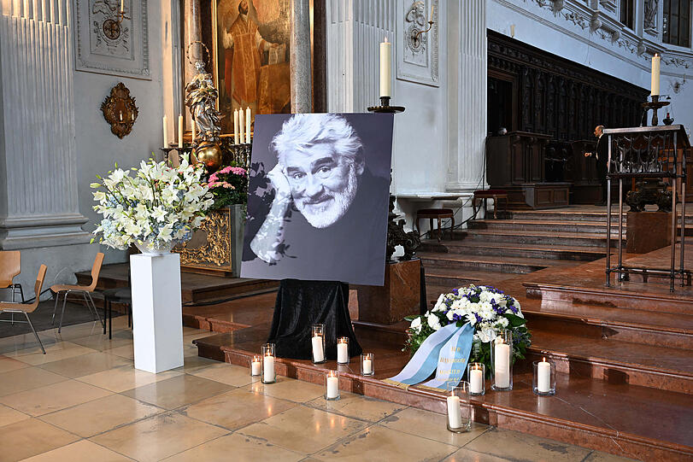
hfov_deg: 55.1
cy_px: 231
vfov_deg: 38.4
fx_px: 664
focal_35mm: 34
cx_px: 346
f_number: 4
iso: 1000
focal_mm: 34.5
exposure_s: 1/80
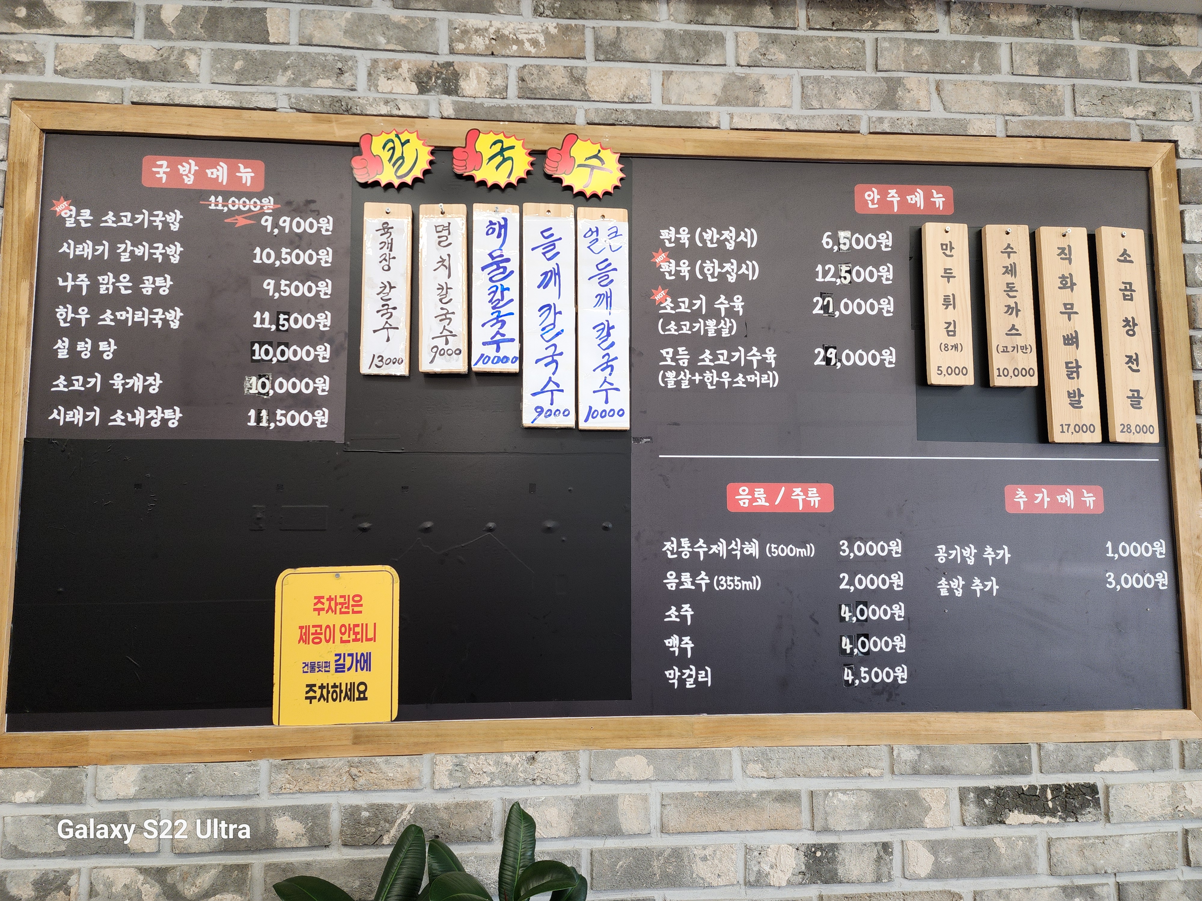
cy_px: 450
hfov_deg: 73.9
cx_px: 601
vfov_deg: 58.9
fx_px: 799
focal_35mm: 23
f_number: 1.8
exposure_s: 1/120
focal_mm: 6.4
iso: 125
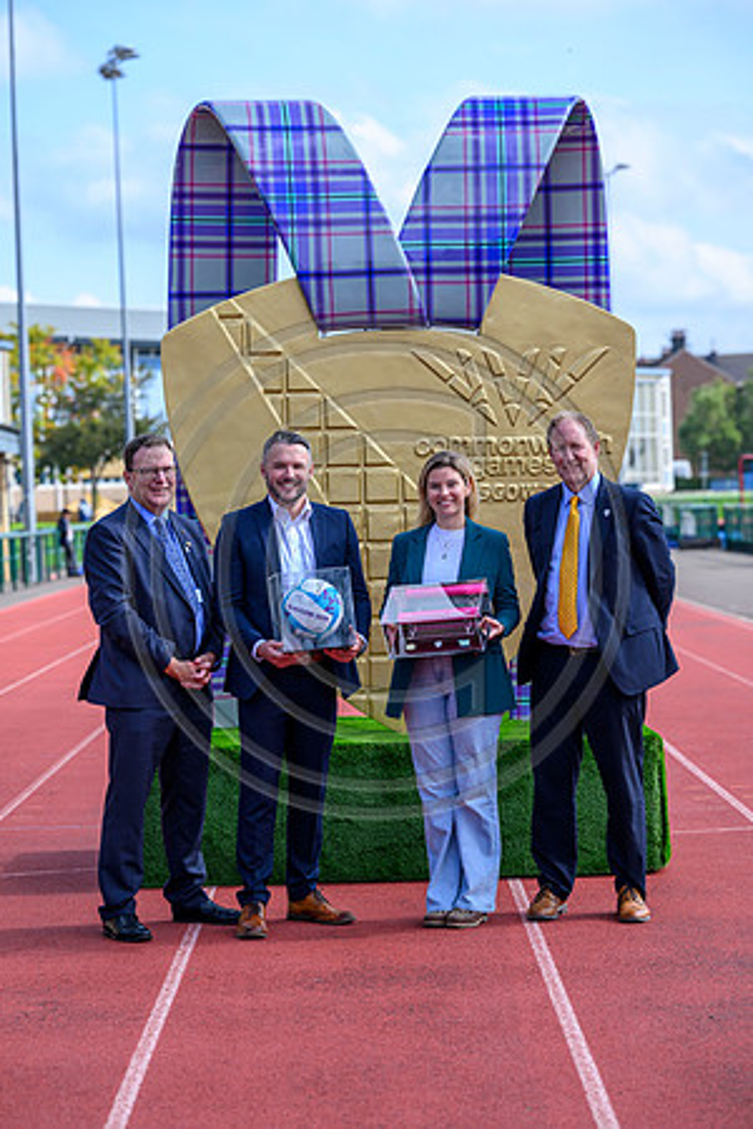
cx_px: 376
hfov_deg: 14.9
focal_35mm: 92
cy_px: 564
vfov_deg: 22.1
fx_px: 2886
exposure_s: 1/2000
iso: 500
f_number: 3.5
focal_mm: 92
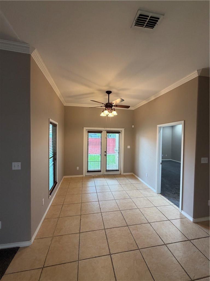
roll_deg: +1.4
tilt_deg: +1.0
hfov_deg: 85.7
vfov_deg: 102.1
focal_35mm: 14
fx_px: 113
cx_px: 105
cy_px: 140
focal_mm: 2.22
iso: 200
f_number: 2.2
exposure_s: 1/60
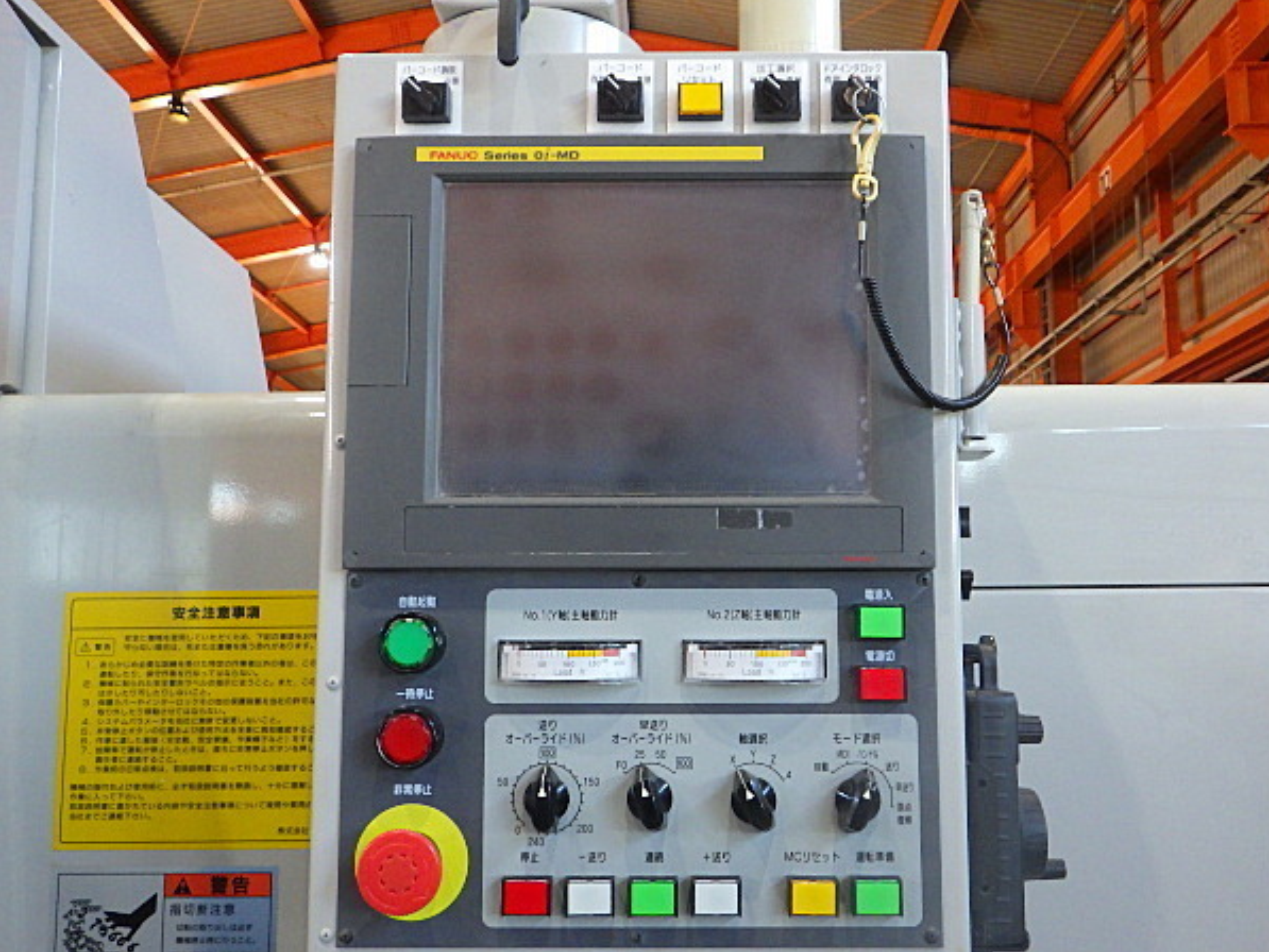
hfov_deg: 59.9
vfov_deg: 46.8
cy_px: 495
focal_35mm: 30
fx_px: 1100
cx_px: 678
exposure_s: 1/45
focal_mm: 5
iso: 800
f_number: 3.5
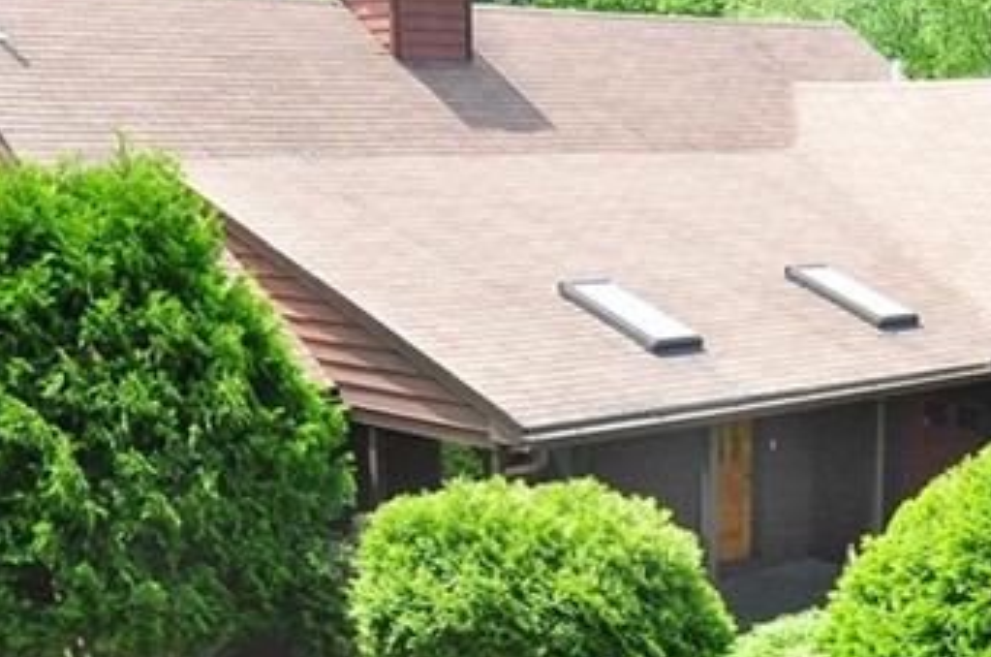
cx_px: 785
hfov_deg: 37.1
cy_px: 391
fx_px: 1422
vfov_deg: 26.0
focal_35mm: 52
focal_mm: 11.5
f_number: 8
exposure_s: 1/500
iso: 800
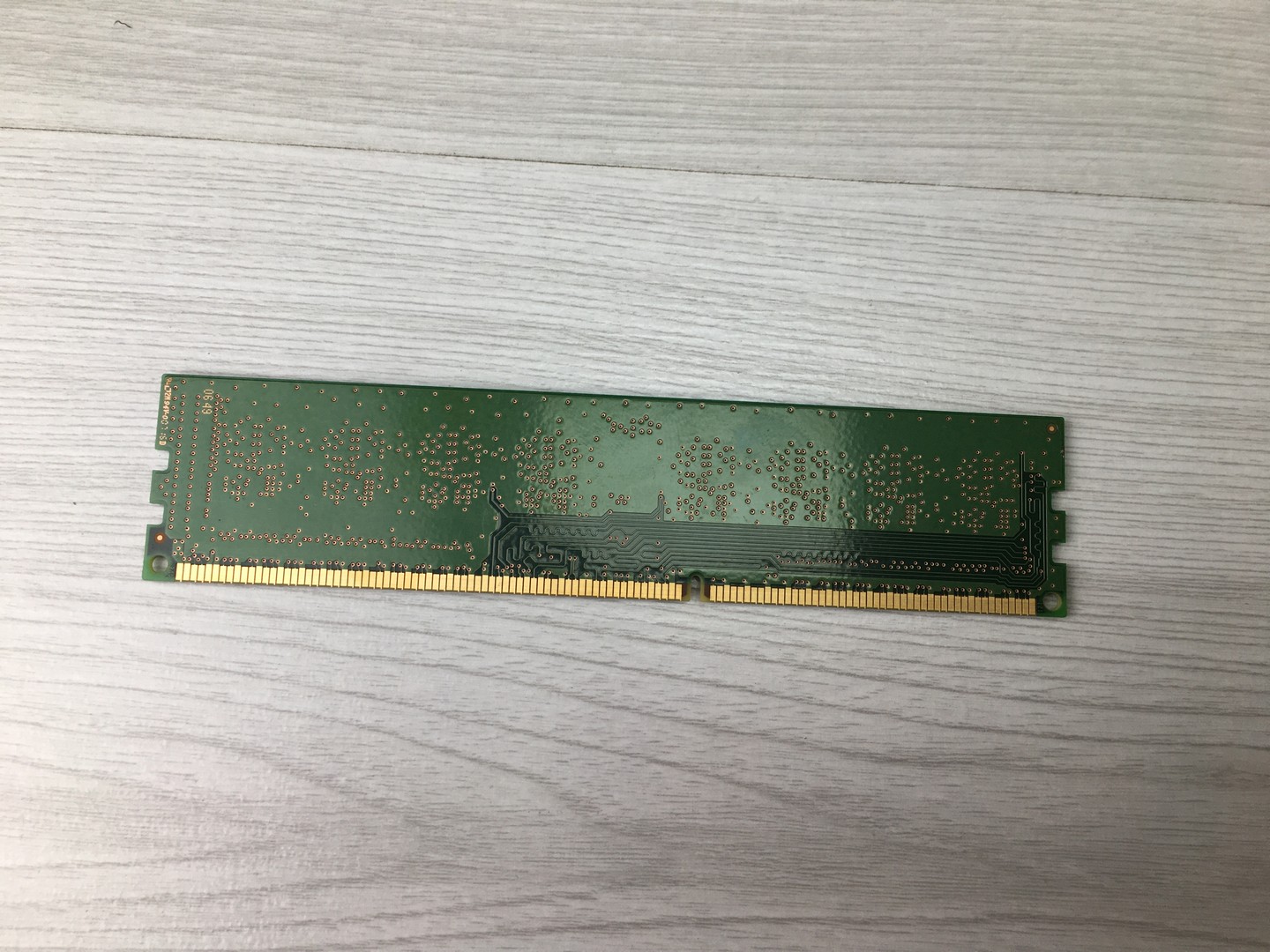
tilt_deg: -81.3
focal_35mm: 29
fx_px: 1064
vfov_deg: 48.2
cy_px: 476
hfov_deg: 61.7
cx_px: 635
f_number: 2.2
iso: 25
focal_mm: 4.15
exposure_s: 1/100
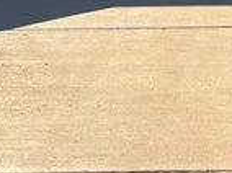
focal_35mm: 188
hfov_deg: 10.4
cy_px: -406
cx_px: 278
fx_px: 1258
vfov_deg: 6.8
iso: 50
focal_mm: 5.96
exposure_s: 1/2571
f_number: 1.6
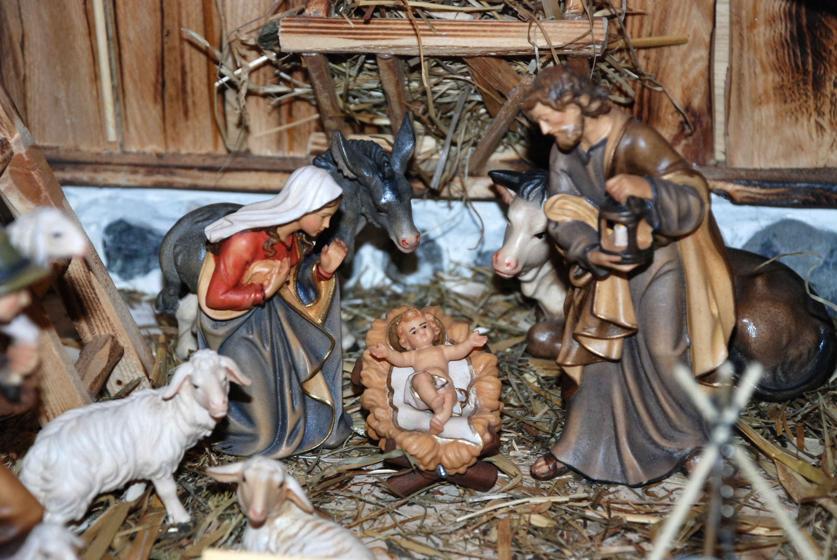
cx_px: 418
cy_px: 280
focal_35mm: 120
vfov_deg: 11.5
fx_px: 2793
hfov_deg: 17.0
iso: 640
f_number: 5.6
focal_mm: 80
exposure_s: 1/60
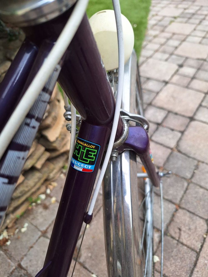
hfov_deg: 58.9
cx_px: 104
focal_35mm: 23
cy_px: 138
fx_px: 184
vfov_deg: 73.9
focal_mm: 5.54
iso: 40
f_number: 1.8
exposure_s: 1/333
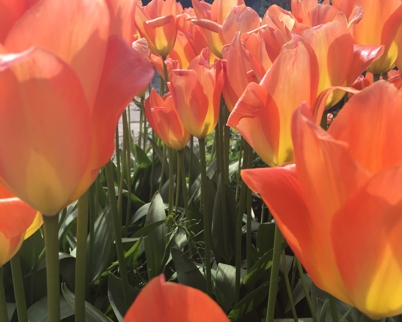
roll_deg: -1.7
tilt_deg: -23.9
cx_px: 200
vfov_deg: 38.6
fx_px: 452
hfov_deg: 47.9
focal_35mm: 38
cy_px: 219
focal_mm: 4.15
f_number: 2.2
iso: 25
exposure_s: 1/490
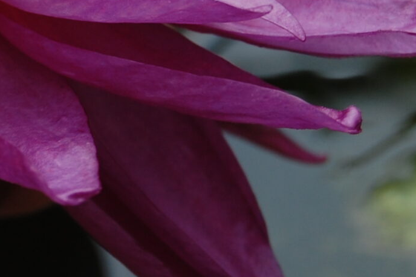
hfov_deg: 6.7
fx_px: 3544
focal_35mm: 307
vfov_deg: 4.5
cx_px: -50
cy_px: -46
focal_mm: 55
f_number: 8
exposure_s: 1/250
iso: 200
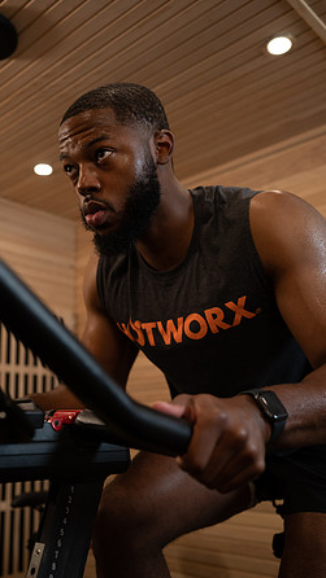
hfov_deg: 31.9
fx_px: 568
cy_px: 289
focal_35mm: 37
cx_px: 135
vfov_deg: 54.0
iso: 400
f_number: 2.8
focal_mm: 35
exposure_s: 1/160
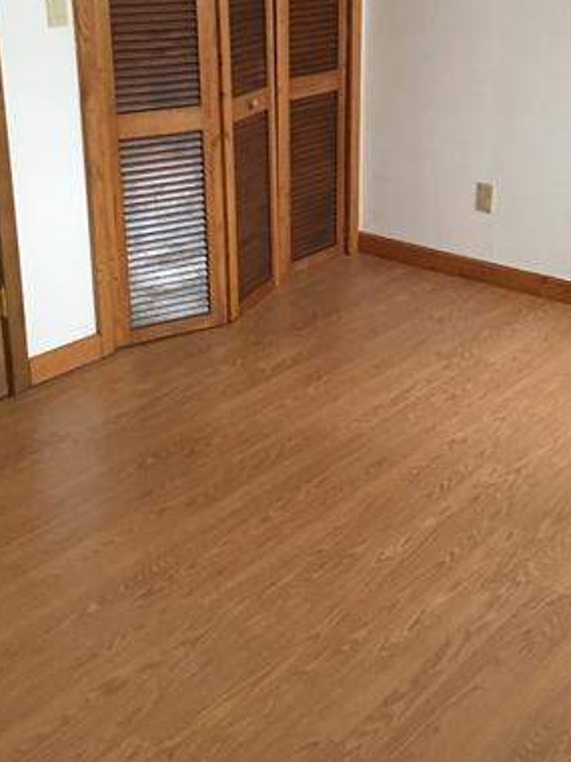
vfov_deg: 38.6
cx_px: 345
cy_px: 283
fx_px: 1078
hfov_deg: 29.6
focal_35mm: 49
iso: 200
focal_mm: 3.3
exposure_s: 1/30
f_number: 2.4
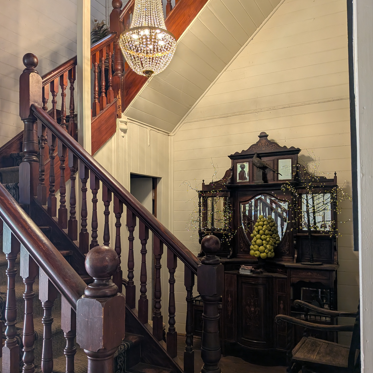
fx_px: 354
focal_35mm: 29
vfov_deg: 55.5
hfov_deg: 55.6
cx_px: 183
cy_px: 205
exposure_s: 1/152
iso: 27
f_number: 1.7
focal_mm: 4.53
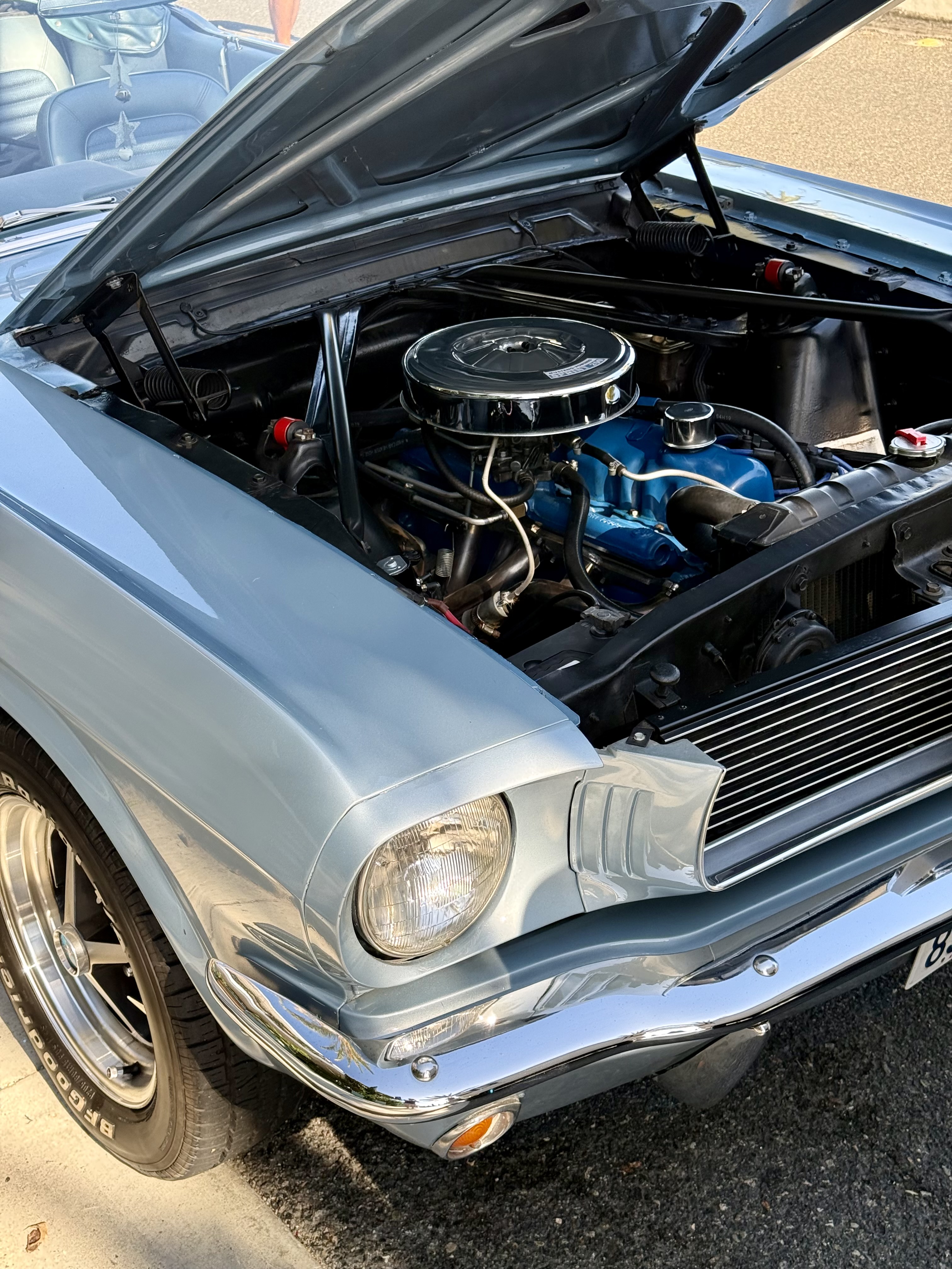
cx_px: 476
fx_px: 1760
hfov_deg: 30.3
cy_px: 634
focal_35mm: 48
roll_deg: -0.8
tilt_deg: -24.1
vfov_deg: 39.7
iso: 100
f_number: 1.78
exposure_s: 1/356
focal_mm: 6.76
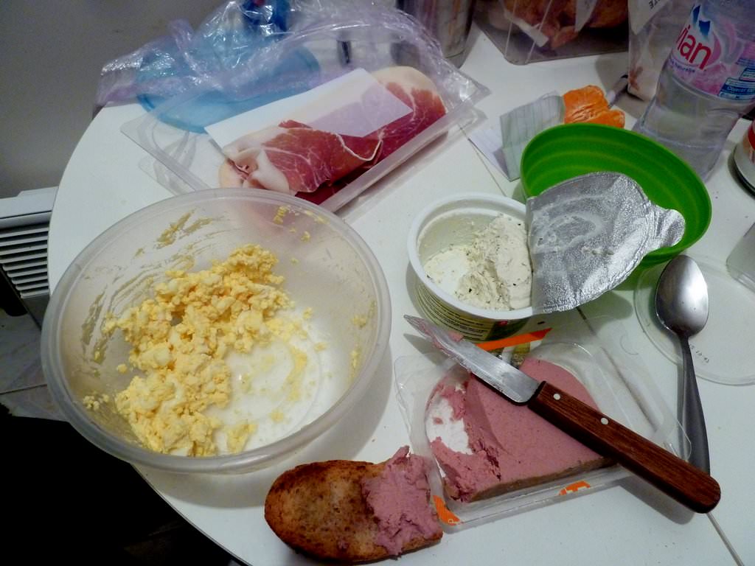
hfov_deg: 69.4
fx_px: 545
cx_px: 378
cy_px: 283
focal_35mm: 25
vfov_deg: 54.9
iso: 400
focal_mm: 4.1
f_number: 3.3
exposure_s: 1/13
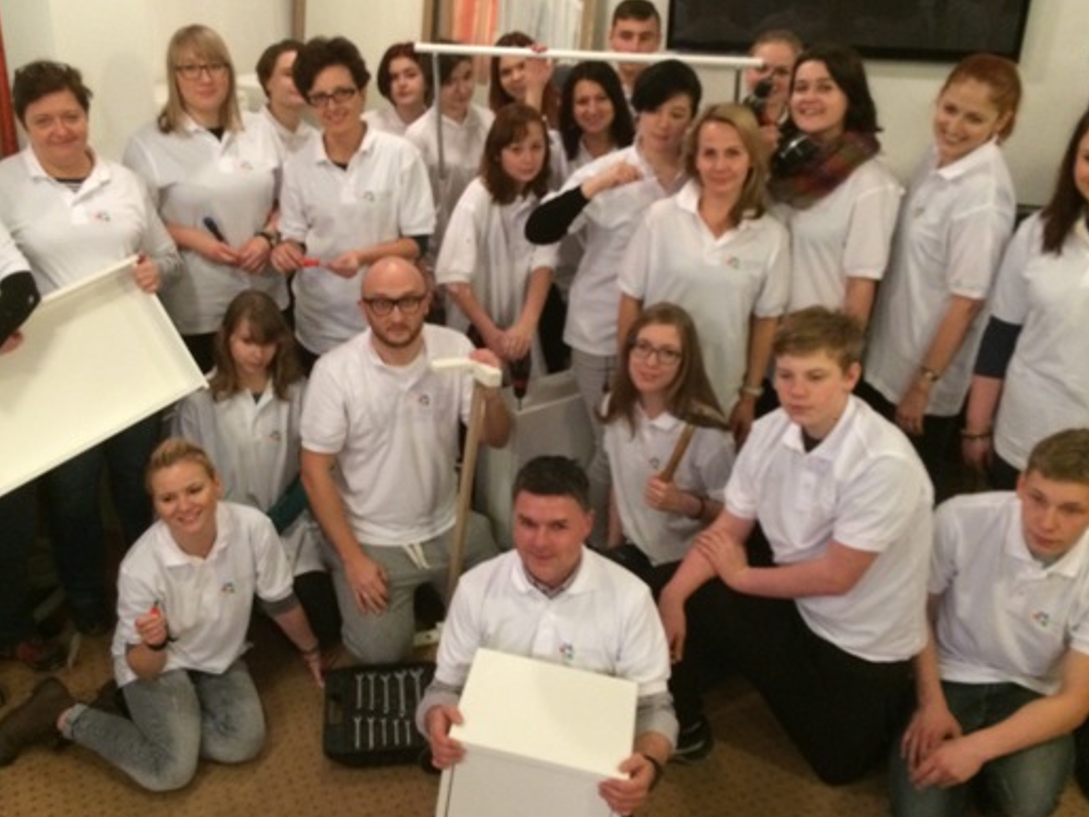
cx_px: 490
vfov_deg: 39.7
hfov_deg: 51.3
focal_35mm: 36
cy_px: 401
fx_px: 1133
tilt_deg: -24.6
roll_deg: +0.4
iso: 320
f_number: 2.2
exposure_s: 1/17
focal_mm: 4.15
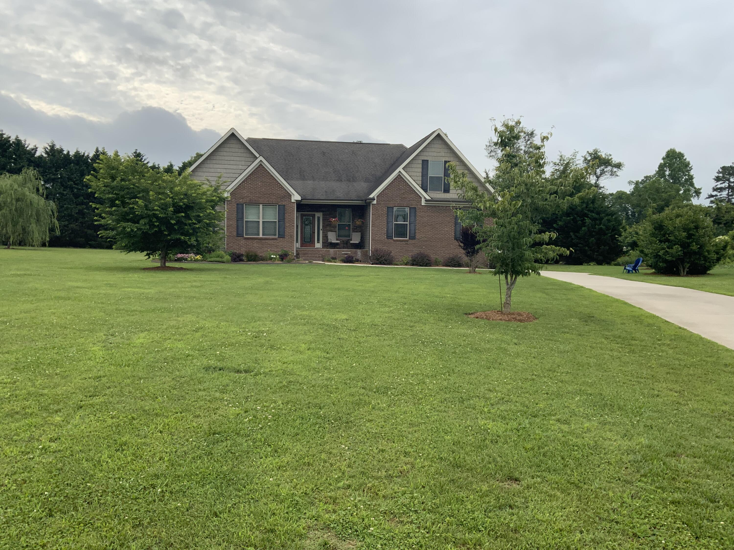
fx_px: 615
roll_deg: -1.0
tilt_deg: -4.0
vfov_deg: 48.2
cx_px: 367
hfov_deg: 61.7
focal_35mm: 29
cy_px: 275
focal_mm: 3
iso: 16
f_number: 1.8
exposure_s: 1/1786
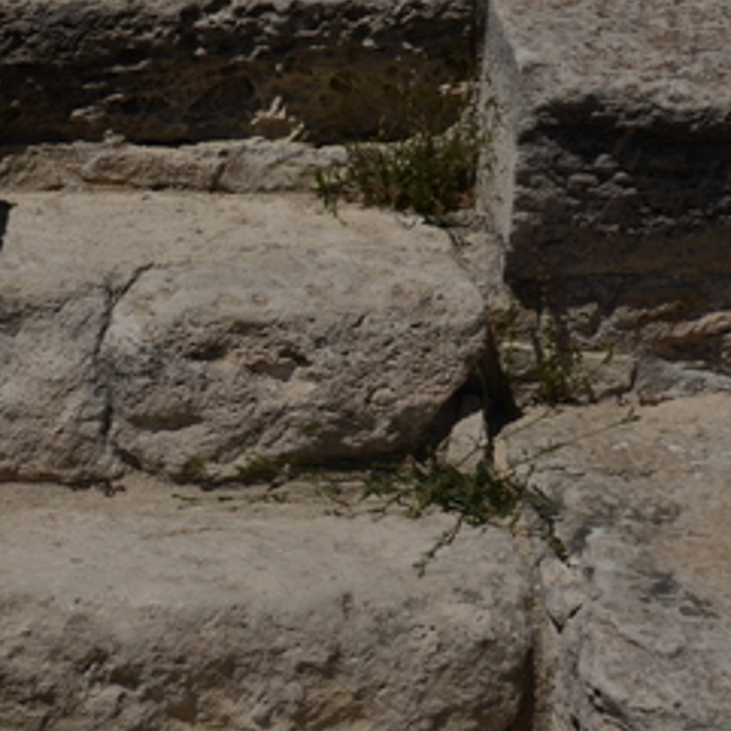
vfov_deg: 19.1
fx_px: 2174
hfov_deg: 19.0
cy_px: 367
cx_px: 191
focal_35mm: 91
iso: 100
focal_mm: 26
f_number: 13
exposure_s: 1/640
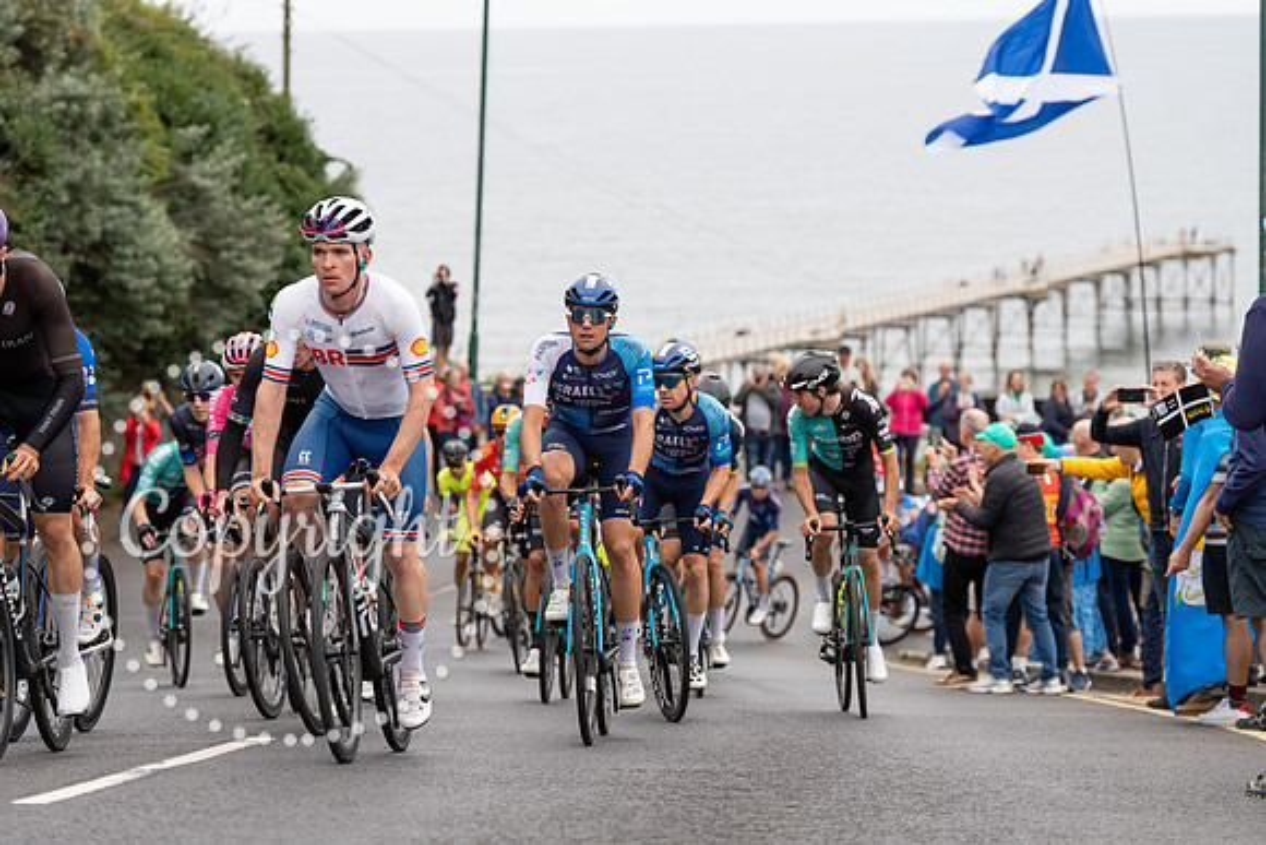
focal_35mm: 103
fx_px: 3623
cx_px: 633
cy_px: 422
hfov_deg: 19.8
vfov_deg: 13.3
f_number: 3.5
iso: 320
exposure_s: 1/1000
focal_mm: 103
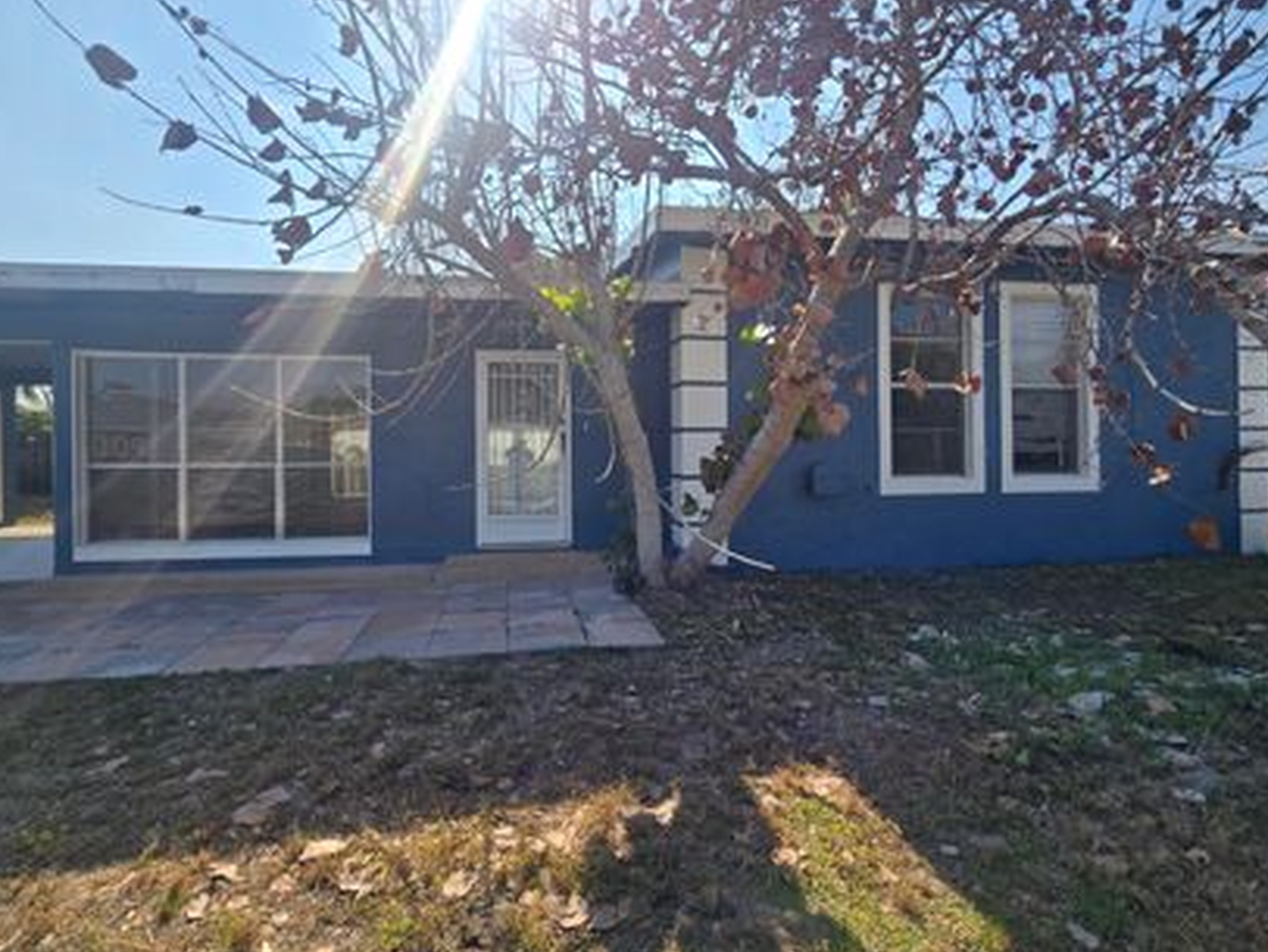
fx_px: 586
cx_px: 612
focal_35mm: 16
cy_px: 451
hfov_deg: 94.4
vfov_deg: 78.1
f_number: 2.2
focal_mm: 2.2
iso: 50
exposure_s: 1/2483
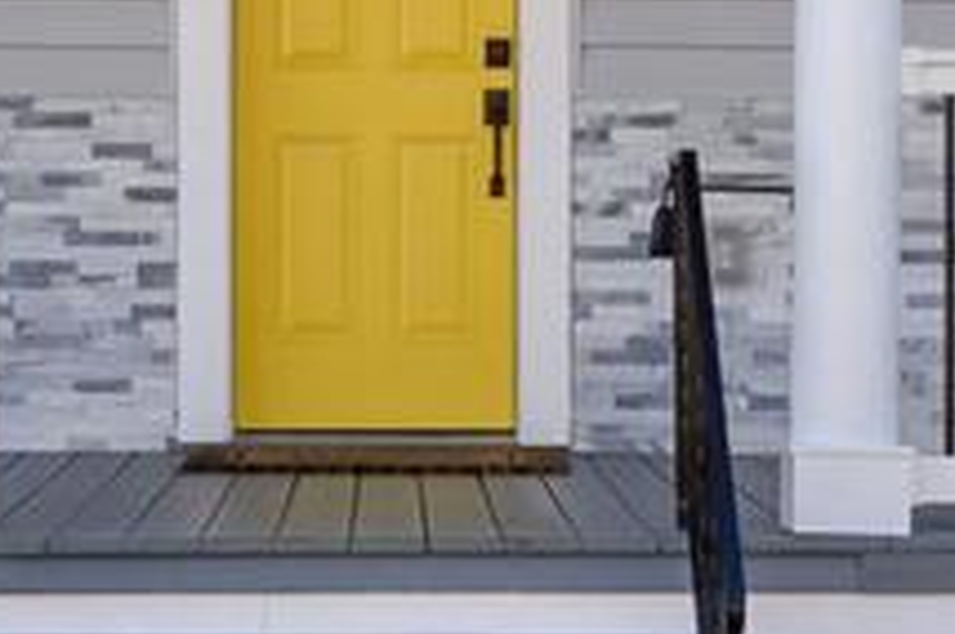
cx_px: 402
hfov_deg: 16.0
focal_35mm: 128
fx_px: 3390
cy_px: -627
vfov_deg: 9.9
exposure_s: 1/320
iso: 320
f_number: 16
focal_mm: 19
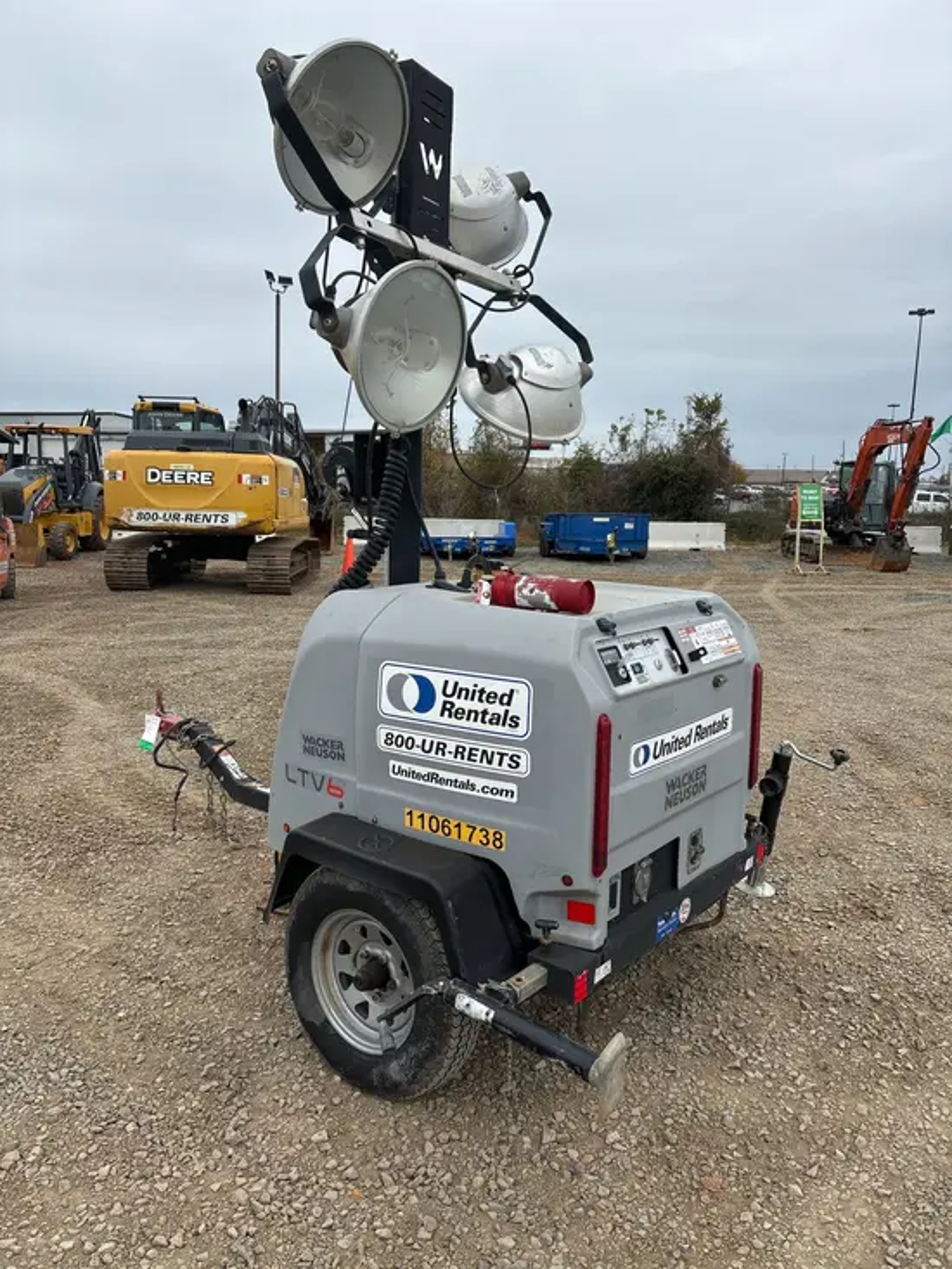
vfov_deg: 67.3
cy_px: 634
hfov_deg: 53.1
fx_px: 953
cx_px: 476
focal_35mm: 26
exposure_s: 1/1220
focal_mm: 5.96
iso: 50
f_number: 1.6
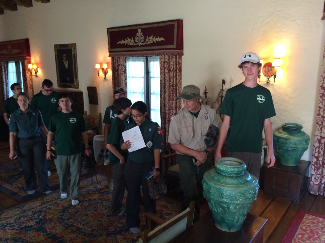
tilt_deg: -12.6
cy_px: 122
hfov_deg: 61.7
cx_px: 162
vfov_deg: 48.2
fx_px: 272
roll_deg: +0.6
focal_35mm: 29
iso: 160
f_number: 2.2
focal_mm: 4.15
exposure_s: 1/30
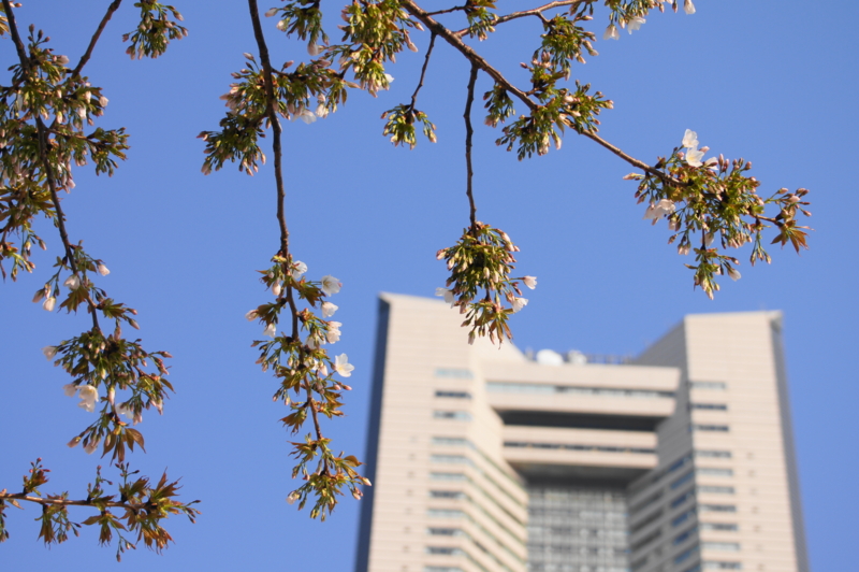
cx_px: 430
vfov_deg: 13.0
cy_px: 286
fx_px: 2503
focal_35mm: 105
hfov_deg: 19.5
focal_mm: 70
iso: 100
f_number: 7.1
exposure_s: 1/320
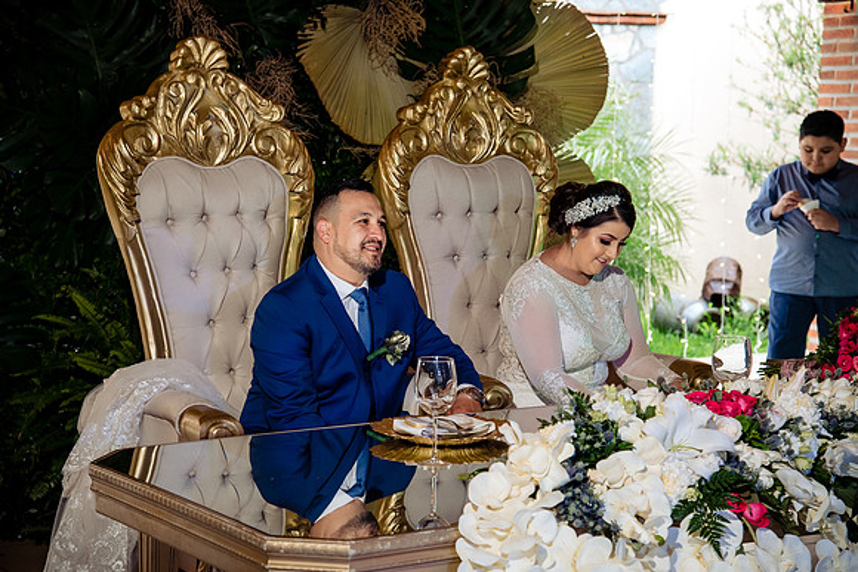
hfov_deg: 26.0
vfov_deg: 17.5
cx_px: 429
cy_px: 286
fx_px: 1859
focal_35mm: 78
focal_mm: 78
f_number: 5.6
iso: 1250
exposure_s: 1/125
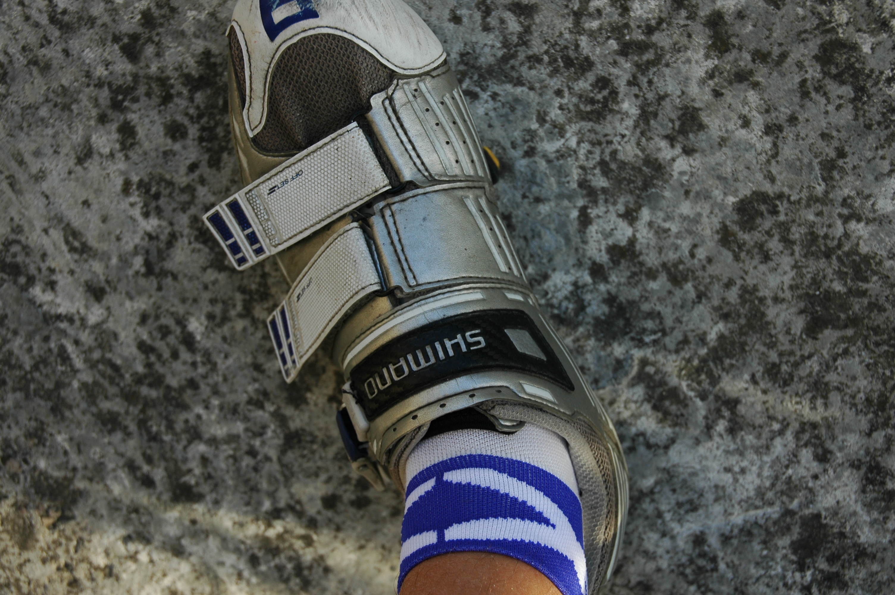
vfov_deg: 26.4
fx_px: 1267
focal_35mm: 51
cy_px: 298
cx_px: 448
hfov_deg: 38.9
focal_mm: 34
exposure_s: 1/125
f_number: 5.6
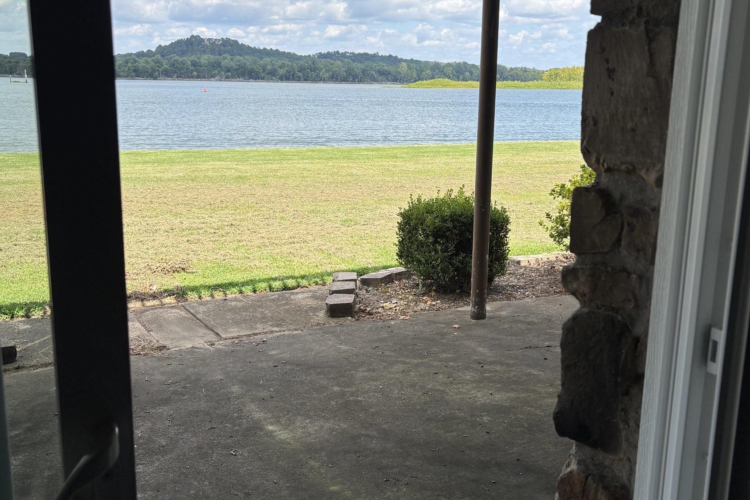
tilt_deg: -14.3
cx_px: 379
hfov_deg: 51.9
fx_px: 771
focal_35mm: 37
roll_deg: -1.0
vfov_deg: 35.9
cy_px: 260
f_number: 1.6
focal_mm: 5.96
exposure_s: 1/2024
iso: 50
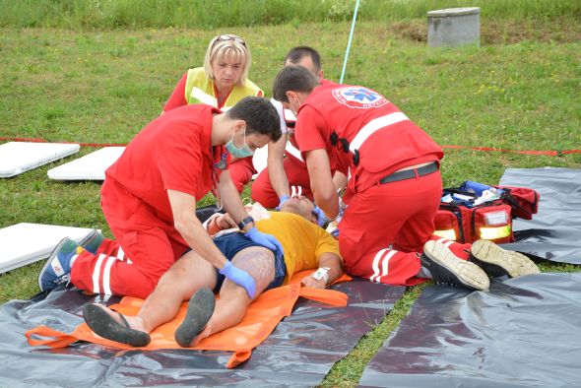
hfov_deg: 21.9
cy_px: 194
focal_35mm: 93
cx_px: 290
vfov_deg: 14.7
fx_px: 1502
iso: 160
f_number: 6.3
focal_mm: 62
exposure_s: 1/200
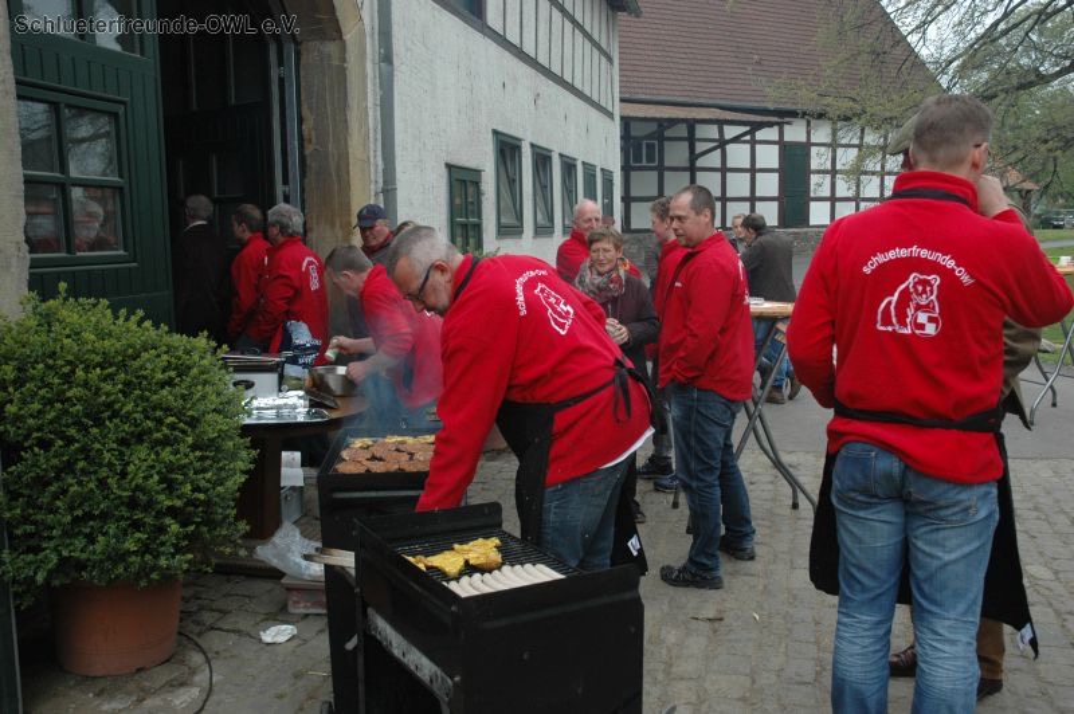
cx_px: 537
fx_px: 1073
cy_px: 357
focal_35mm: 36
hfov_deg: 53.2
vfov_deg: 36.8
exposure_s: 1/200
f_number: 7.1
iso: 400
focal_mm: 24
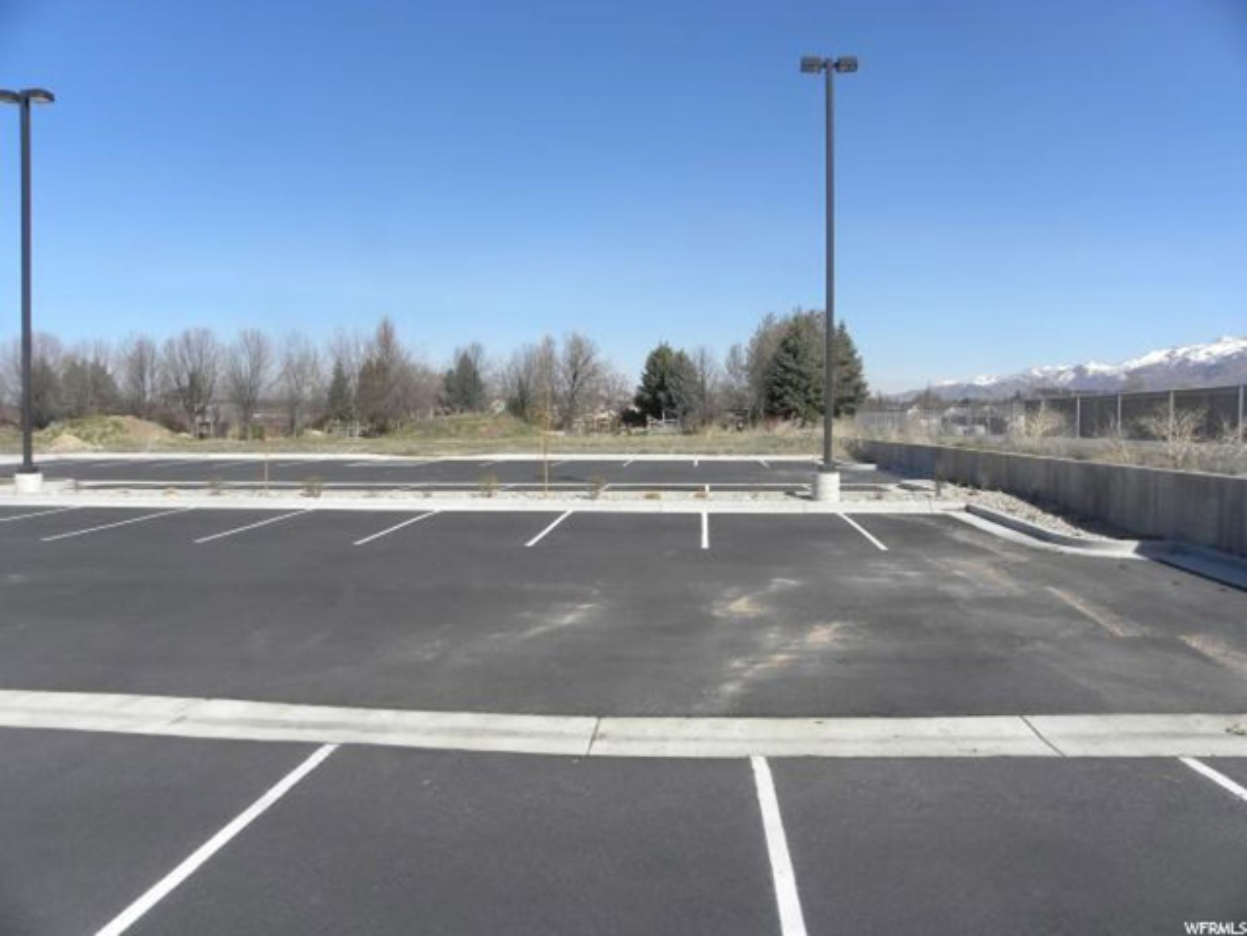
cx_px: 624
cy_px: 468
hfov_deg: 67.3
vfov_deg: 53.1
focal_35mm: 26
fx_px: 937
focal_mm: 4.6
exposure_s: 1/339
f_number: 5.6
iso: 64
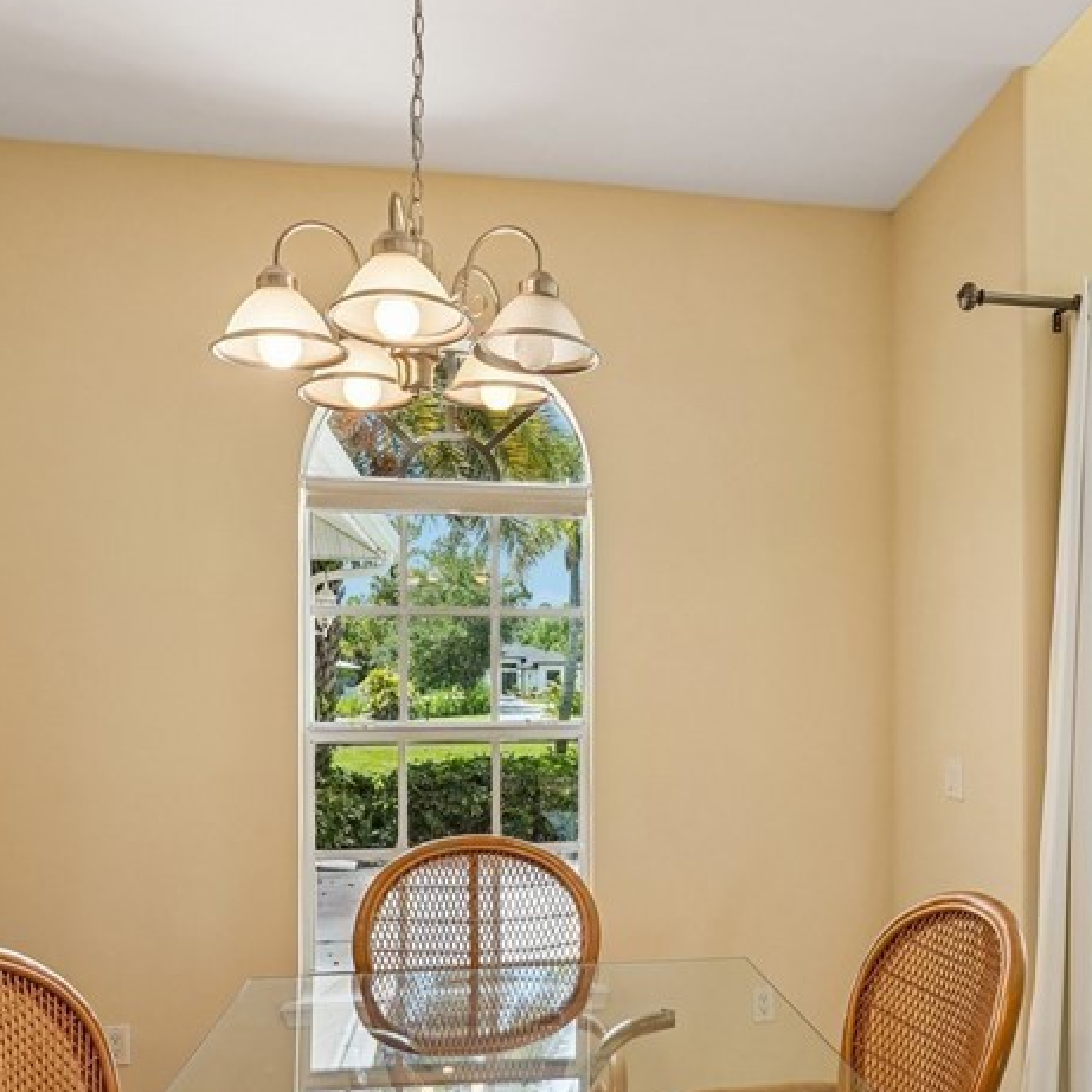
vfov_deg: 49.3
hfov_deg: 49.1
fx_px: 1178
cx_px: 706
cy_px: 674
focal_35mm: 33
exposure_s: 1/80
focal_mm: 16.5
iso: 400
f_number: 8
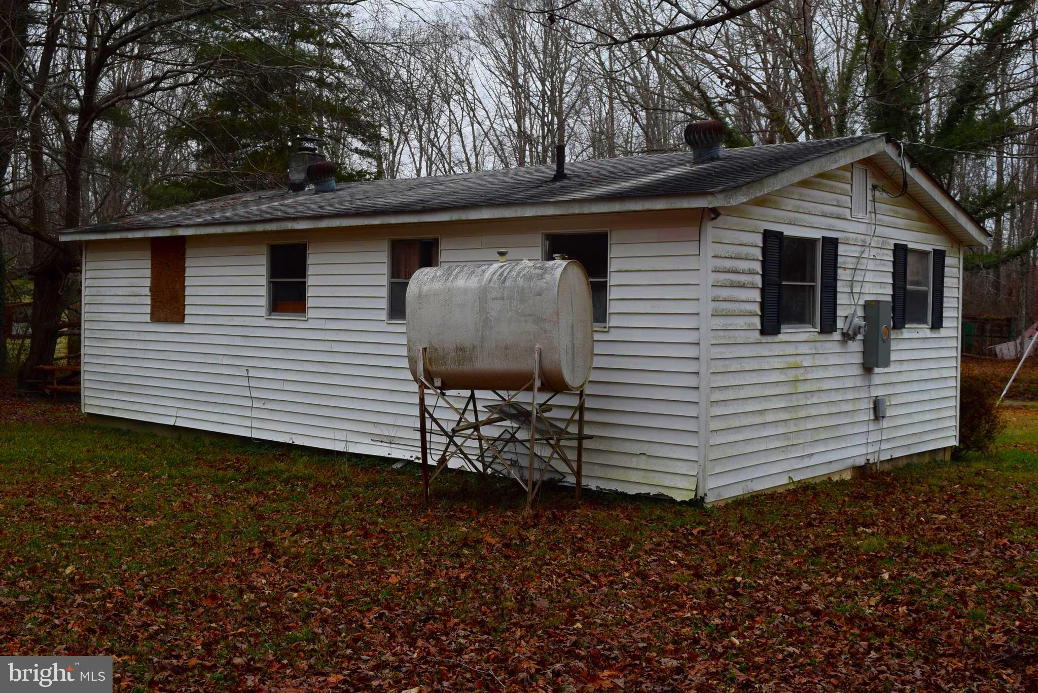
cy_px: 346
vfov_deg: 34.3
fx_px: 1125
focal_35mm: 39
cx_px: 519
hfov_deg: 49.5
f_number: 8
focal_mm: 26
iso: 220
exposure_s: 1/250
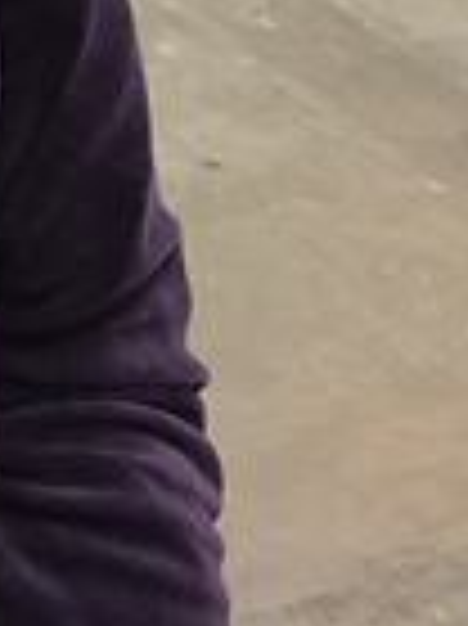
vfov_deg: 13.6
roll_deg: -0.2
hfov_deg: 10.0
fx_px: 2419
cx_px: -572
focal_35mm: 134
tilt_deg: -16.4
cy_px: -410
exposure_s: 1/15
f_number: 2.2
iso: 80
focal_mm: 4.15
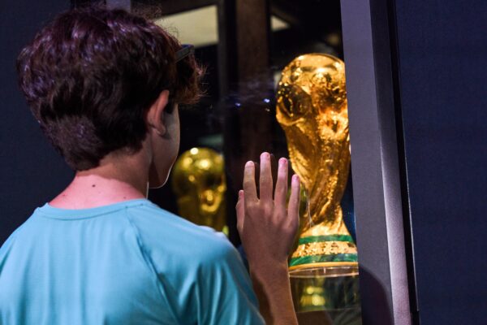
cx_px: 244
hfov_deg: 23.9
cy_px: 162
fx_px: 1150
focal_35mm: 85
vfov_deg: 16.1
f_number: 3.5
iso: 2000
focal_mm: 85
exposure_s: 1/250
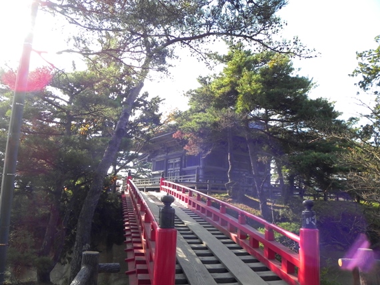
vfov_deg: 53.0
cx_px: 190
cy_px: 142
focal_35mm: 26
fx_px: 285
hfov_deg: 67.3
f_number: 5.6
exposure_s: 1/215
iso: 160
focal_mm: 4.6
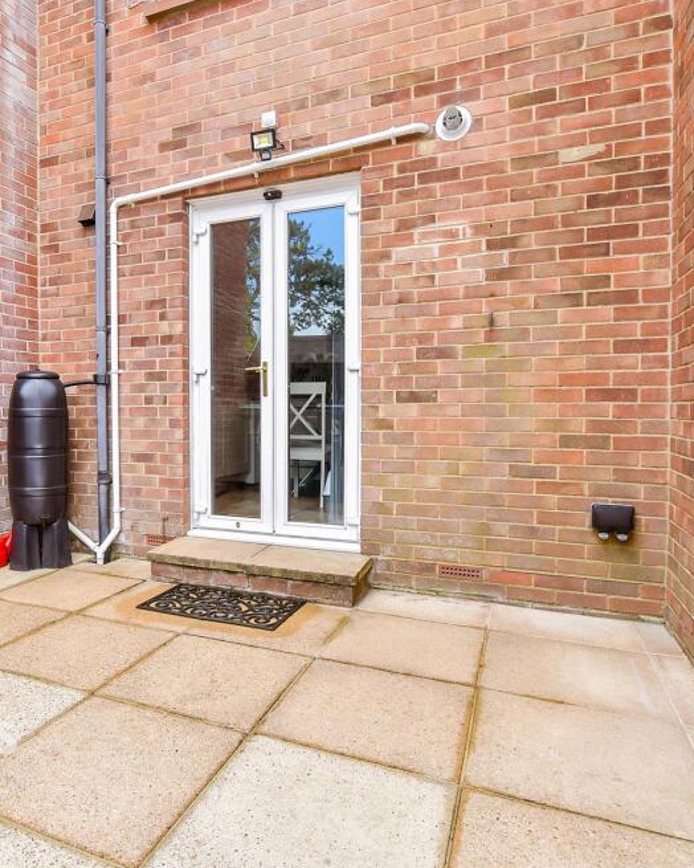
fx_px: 565
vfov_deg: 75.0
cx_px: 254
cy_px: 423
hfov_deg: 62.1
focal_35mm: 22
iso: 160
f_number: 8
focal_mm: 10
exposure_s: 1/50
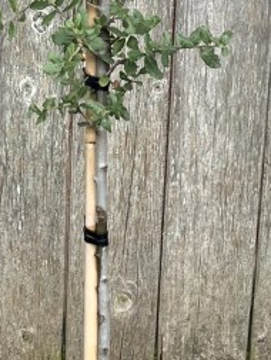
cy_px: 36
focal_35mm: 111
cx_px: 124
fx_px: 1158
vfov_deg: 17.5
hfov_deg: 13.4
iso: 50
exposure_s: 1/454
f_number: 1.6
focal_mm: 5.1
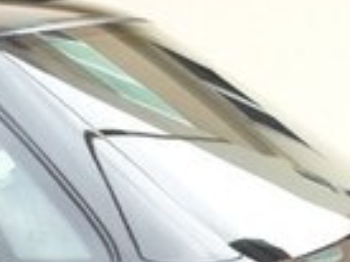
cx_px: -112
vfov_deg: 10.4
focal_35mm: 134
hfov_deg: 14.1
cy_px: 474
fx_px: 1353
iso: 40
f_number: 1.9
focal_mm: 3.7
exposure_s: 1/147
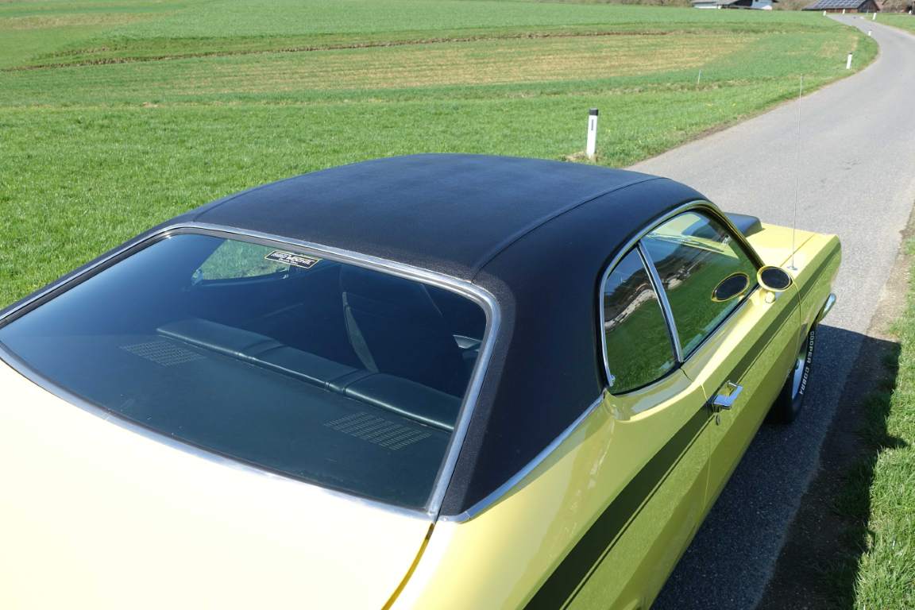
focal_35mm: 30
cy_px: 305
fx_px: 762
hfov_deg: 61.9
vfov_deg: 43.6
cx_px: 458
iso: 125
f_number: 4
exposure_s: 1/640
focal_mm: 10.89
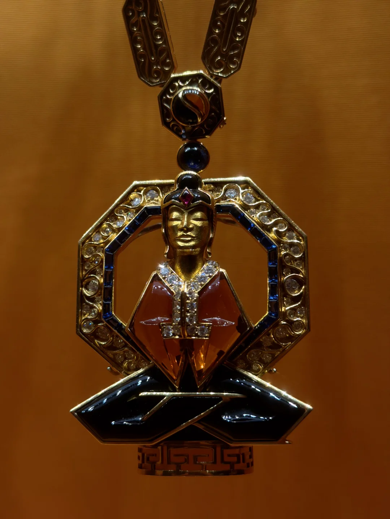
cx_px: 195
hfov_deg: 30.3
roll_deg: +1.5
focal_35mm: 48
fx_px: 721
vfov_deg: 39.7
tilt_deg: -6.2
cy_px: 260
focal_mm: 6.76
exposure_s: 1/115
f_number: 1.78
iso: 80
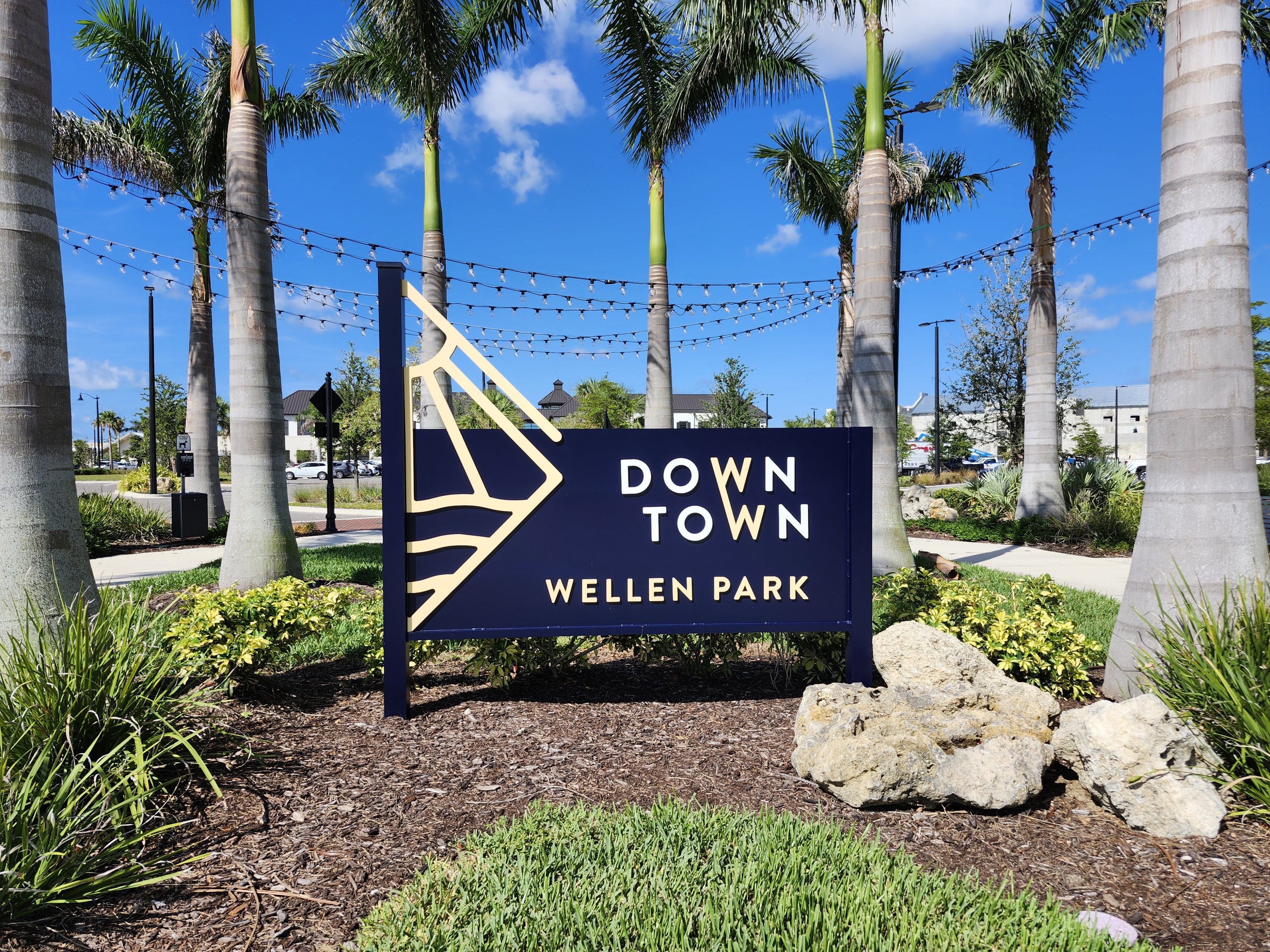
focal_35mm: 23
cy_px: 476
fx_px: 844
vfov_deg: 58.9
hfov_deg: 73.9
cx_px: 635
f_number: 1.8
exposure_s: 1/1650
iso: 25
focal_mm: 5.54
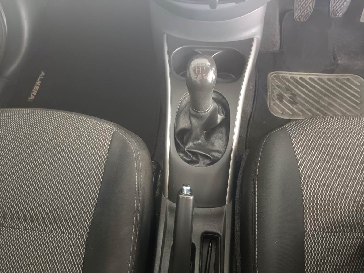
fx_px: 263
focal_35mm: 25
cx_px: 182
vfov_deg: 54.9
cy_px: 136
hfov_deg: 69.4
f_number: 1.79
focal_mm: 4.84
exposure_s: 1/16.7
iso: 4387
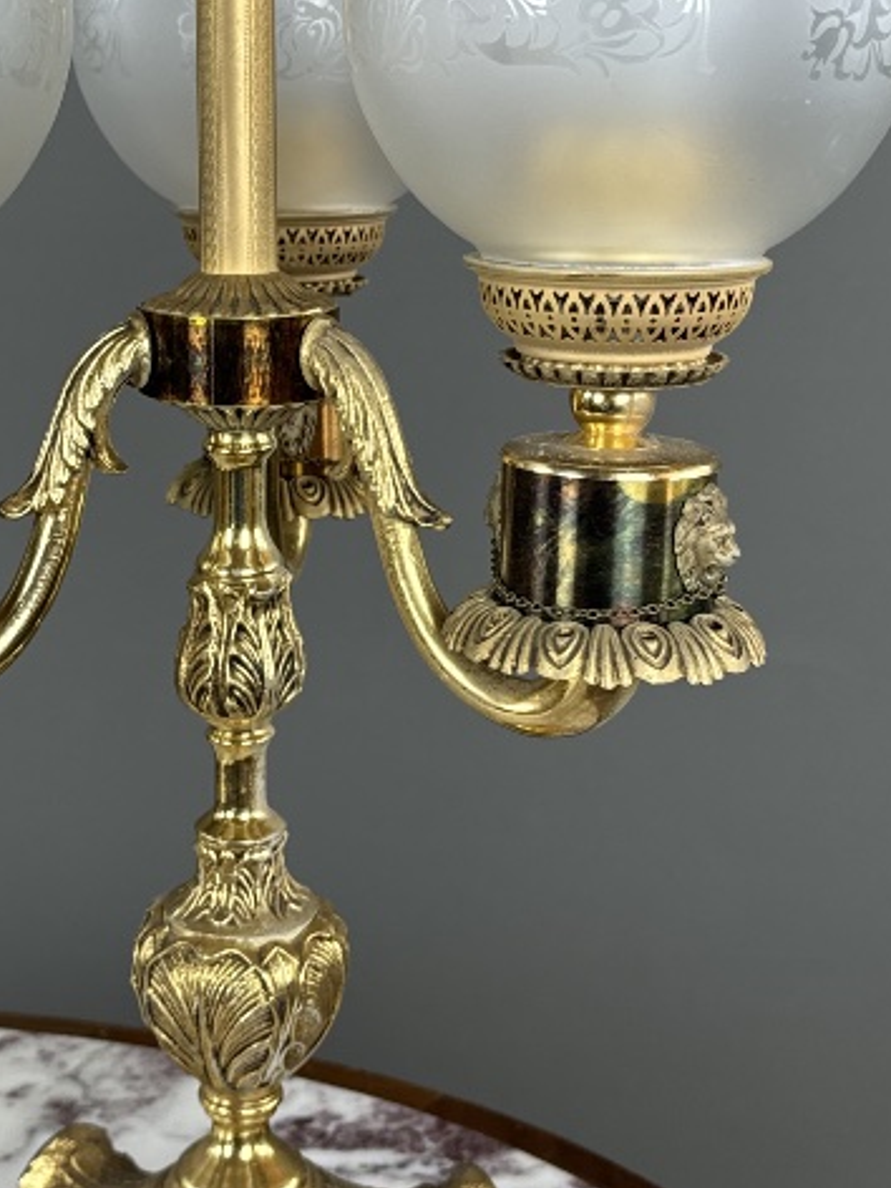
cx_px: 307
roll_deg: +0.3
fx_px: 2093
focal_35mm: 61
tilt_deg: -12.4
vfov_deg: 31.6
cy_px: 483
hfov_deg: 23.9
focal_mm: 6.76
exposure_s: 1/132
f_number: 1.78
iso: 50
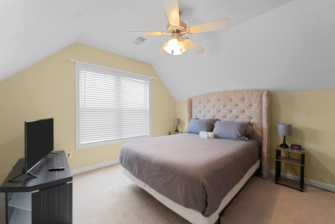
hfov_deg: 104.3
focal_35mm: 14
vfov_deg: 81.2
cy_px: 112
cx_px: 168
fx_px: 130
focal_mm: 14
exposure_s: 1/5
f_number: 5
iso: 160
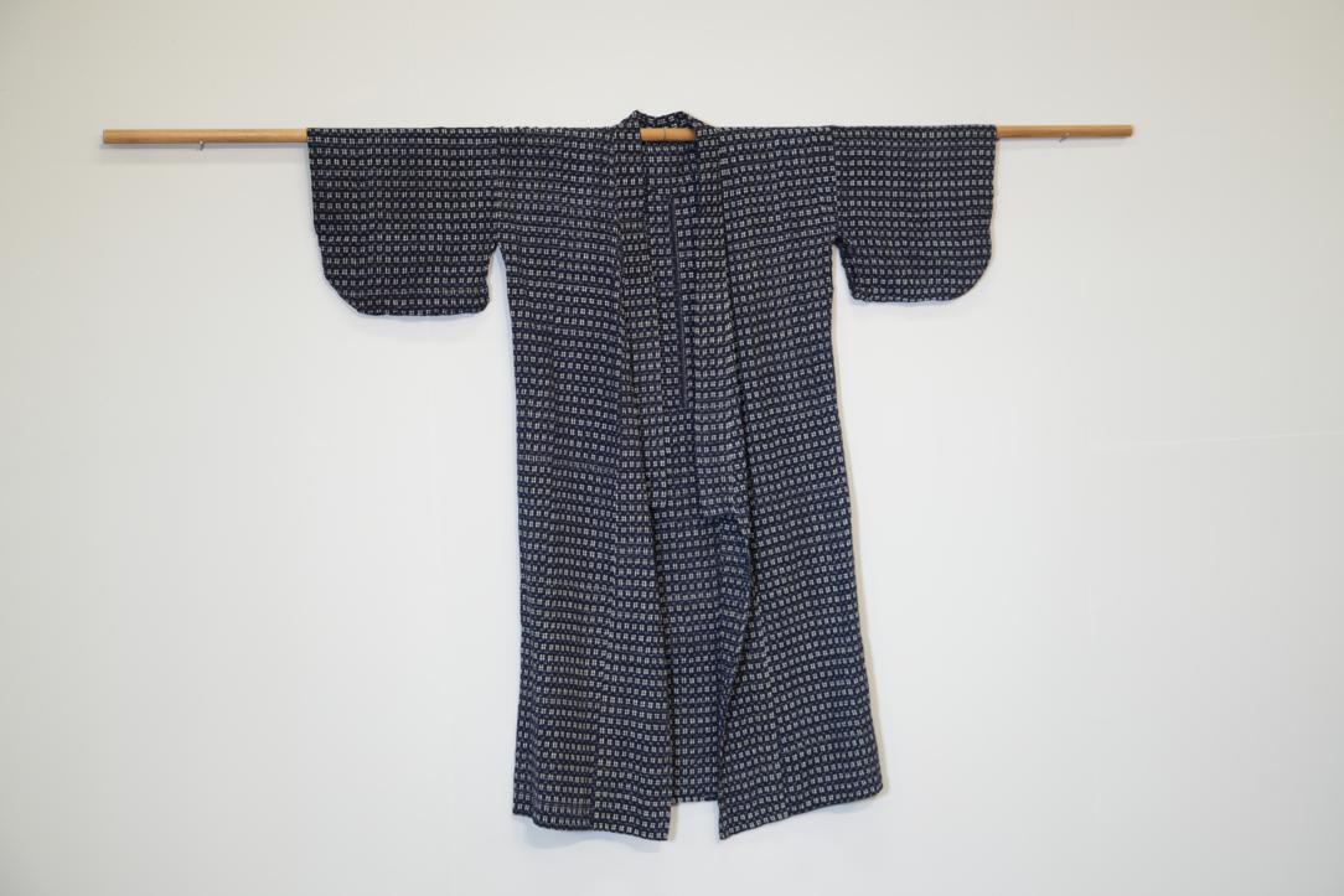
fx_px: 1904
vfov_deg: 26.5
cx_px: 672
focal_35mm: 51
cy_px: 448
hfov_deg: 38.9
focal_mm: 51
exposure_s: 1/60
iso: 640
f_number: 4
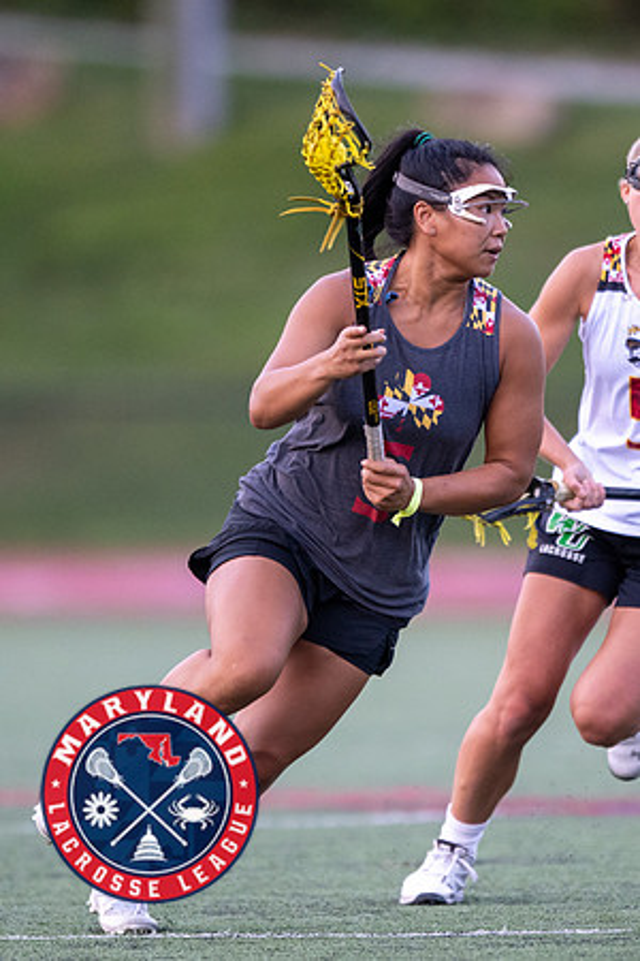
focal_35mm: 763
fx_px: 20354
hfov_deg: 1.8
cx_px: 434
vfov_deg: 2.7
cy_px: 487
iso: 2000
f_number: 2.8
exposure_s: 1/1250
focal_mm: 400
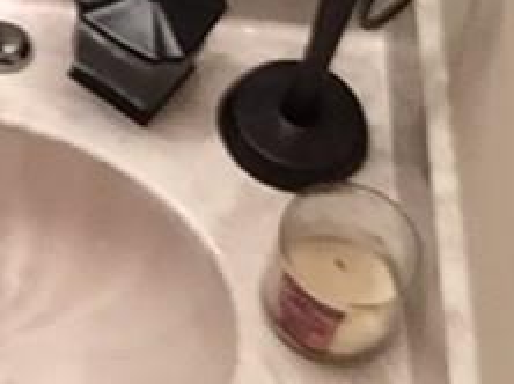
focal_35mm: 143
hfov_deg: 13.1
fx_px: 2121
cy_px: -208
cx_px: -241
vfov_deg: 10.0
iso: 100
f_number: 2.2
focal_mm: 2.65
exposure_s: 1/30
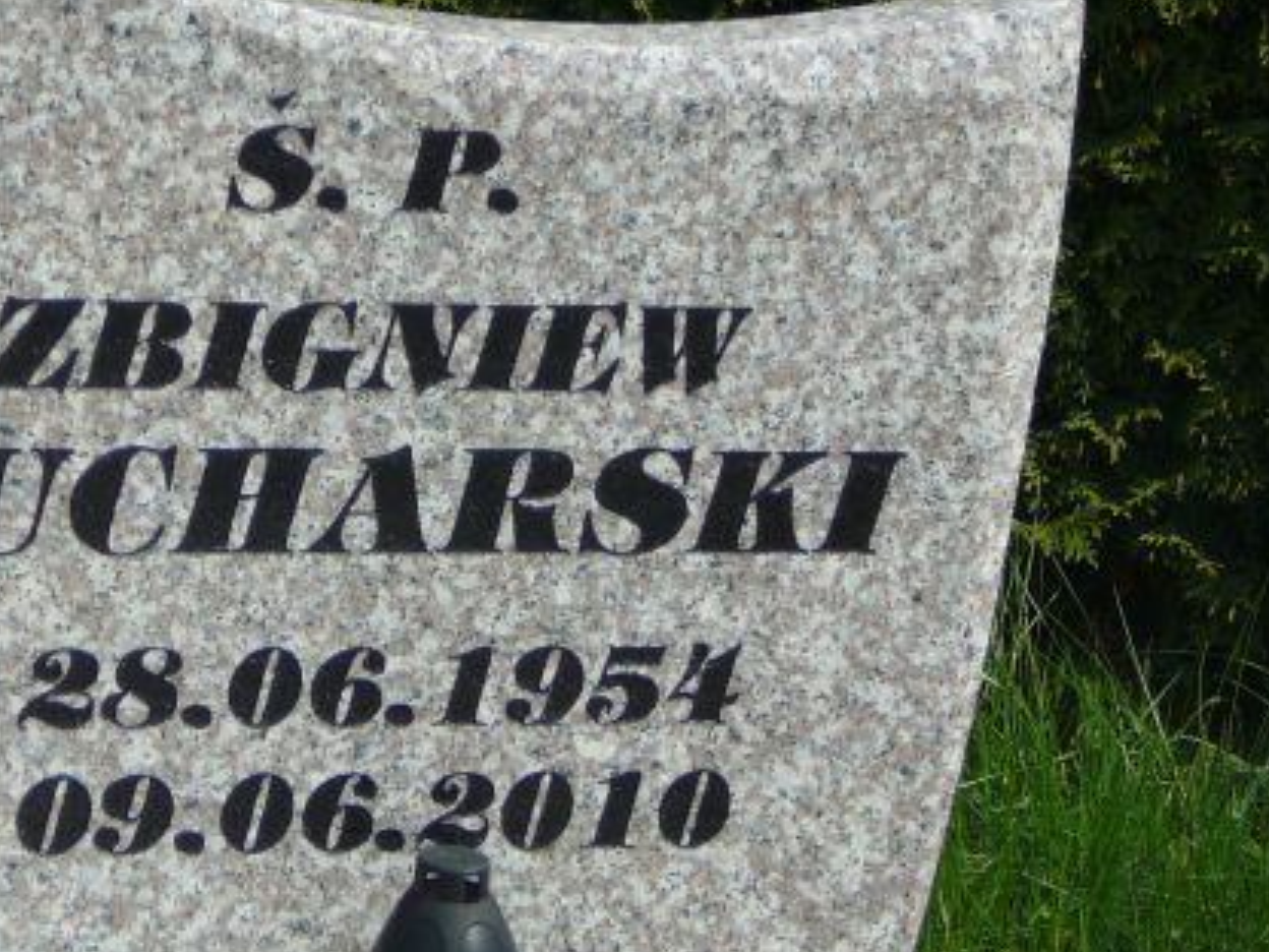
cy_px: 577
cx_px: 308
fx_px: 5352
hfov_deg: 13.5
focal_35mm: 146
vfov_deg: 10.2
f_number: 3.9
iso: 80
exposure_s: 1/800
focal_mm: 14.1
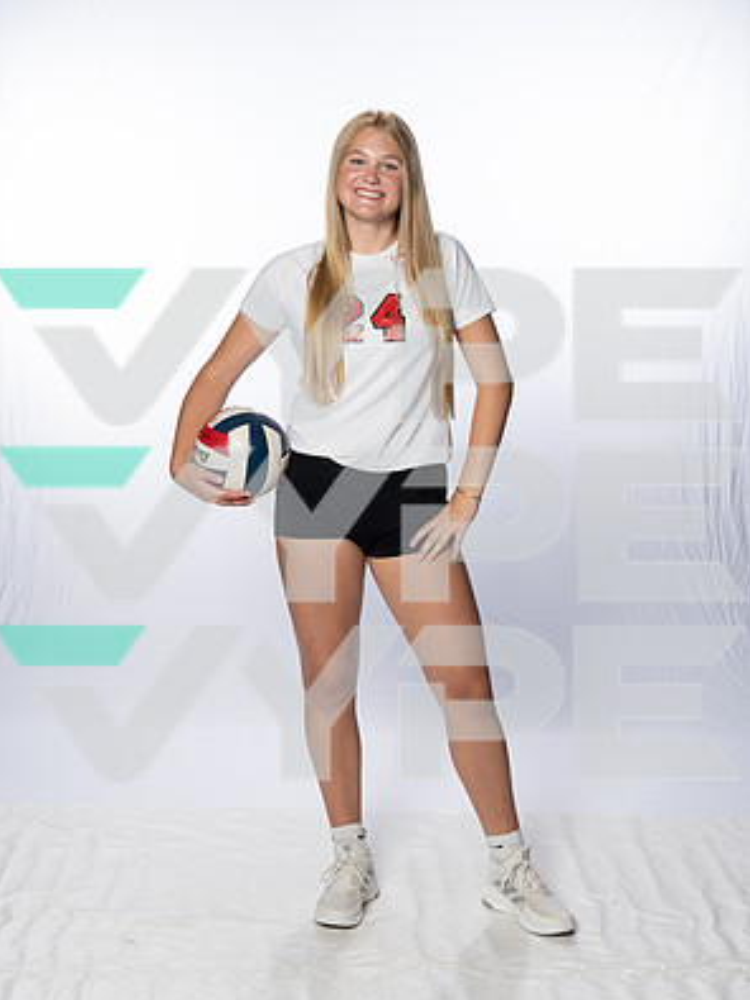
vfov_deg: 33.8
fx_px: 1648
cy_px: 527
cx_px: 372
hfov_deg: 25.6
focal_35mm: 57
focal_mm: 52
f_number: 8
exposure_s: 1/250
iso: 640
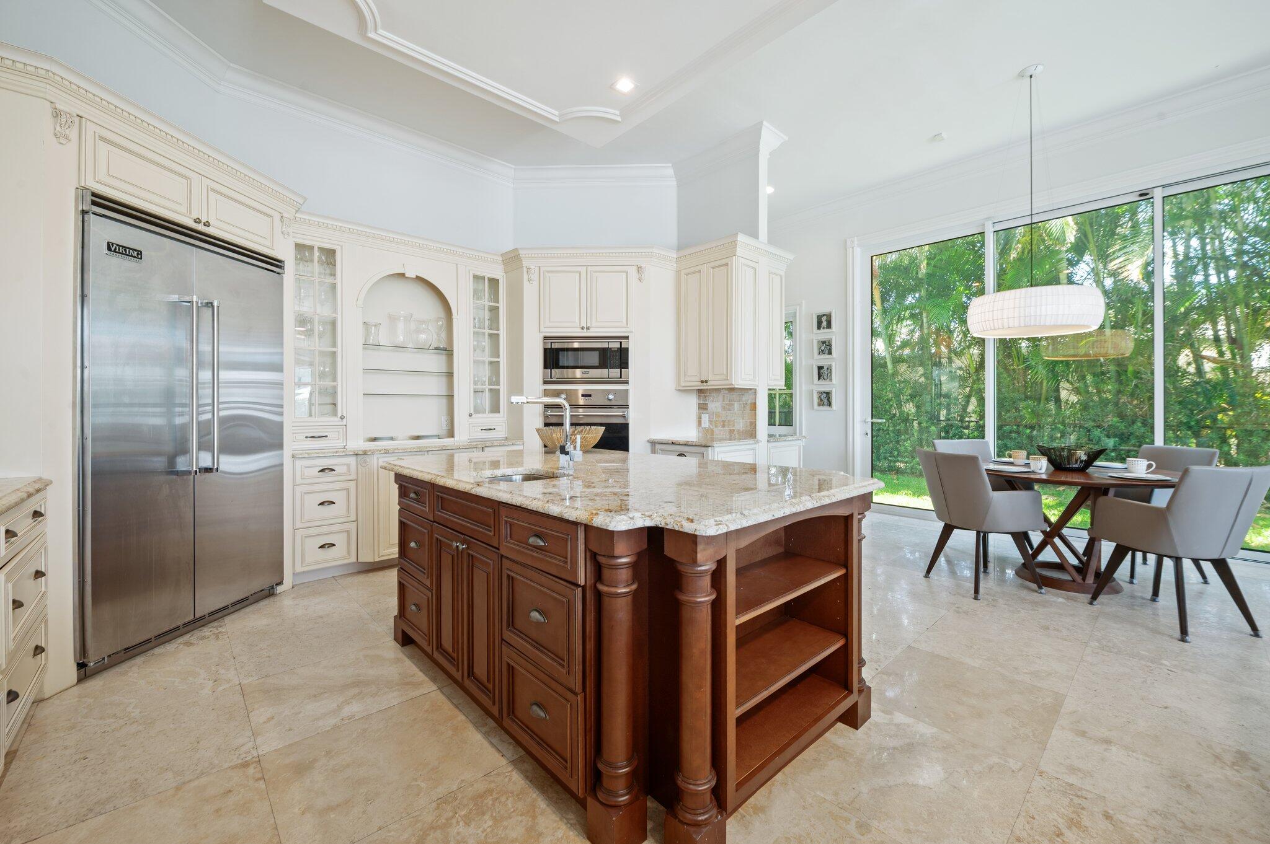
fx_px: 493
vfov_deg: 81.1
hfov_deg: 104.3
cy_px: 422
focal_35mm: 14
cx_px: 635
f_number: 8
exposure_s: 1/2.5
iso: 200
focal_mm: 14
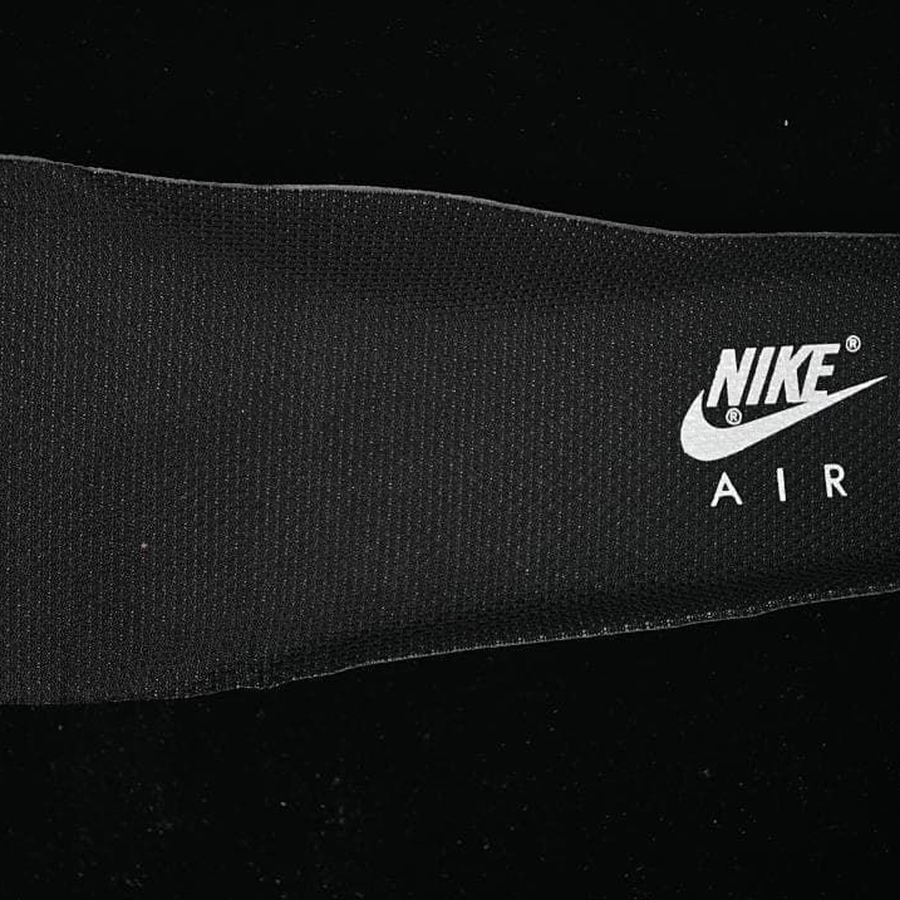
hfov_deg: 18.1
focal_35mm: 96
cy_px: 451
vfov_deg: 18.1
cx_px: 350
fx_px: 2824
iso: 160
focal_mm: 50
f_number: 6.3
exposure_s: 1/60
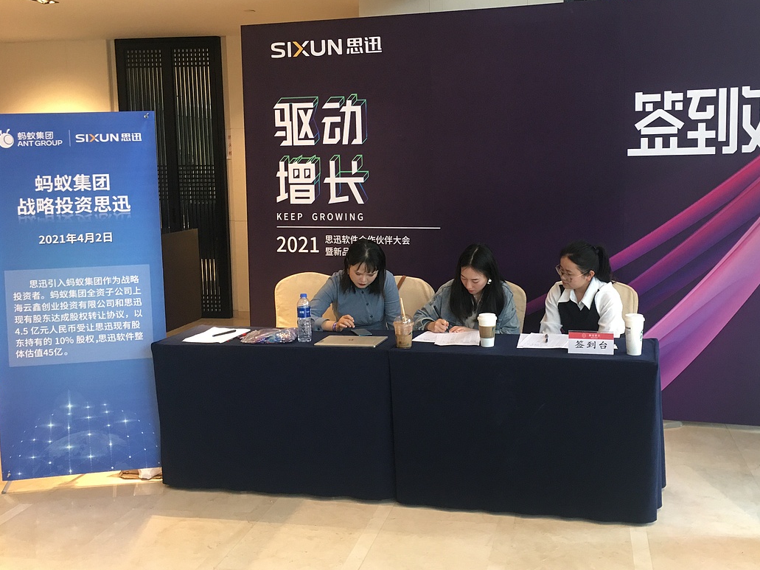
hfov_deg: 50.9
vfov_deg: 39.6
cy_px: 251
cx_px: 466
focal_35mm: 36
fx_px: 790
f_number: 2.2
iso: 64
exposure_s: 1/17
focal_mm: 4.15
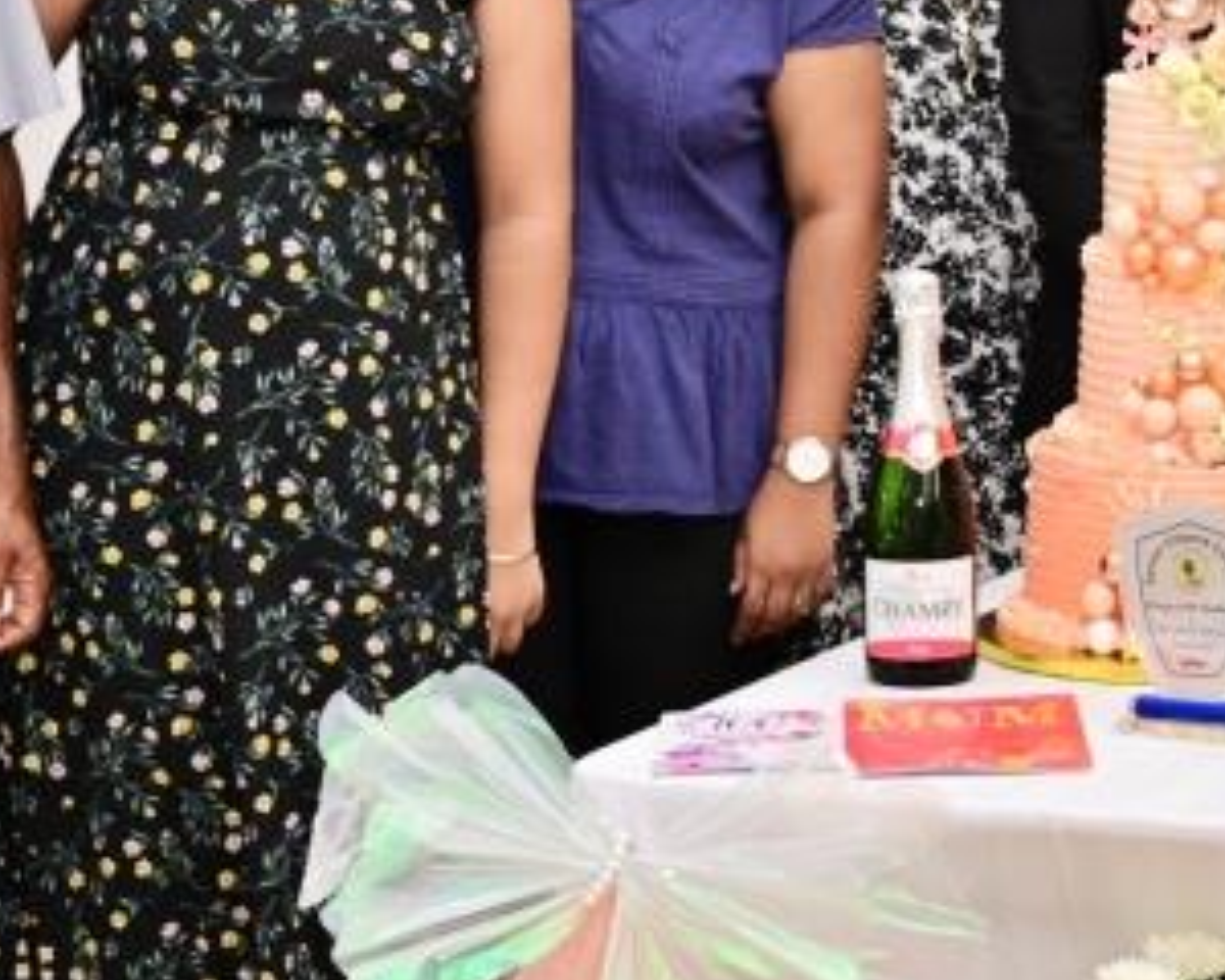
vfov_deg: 13.7
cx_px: 1372
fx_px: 4061
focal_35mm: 112
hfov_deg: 16.6
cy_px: 165
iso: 640
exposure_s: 1/200
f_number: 5.6
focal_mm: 35
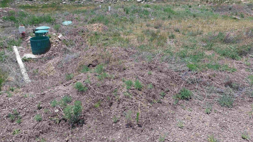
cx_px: 125
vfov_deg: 42.7
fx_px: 181
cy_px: 57
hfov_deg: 69.9
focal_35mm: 27
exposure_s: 1/1260
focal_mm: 5.23
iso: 40
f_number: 1.8
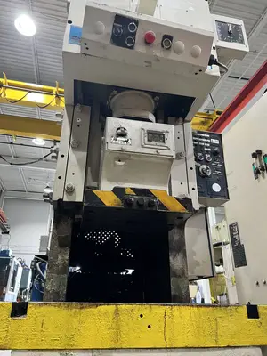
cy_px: 178
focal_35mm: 26
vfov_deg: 67.3
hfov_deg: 53.1
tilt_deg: +24.9
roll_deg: -0.9
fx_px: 267
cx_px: 134
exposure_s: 1/60
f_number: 1.5
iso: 125
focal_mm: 5.7
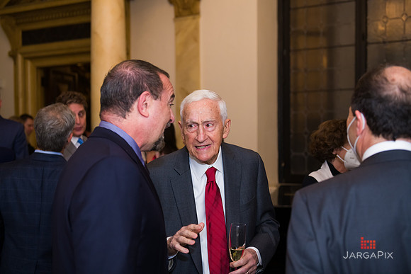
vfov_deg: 29.9
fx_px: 514
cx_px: 206
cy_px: 137
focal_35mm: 45
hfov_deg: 43.6
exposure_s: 1/125
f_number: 3.2
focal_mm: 45
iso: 1000
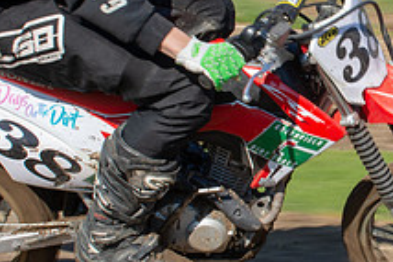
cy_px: 108
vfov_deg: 11.3
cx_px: 382
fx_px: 1333
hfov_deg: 16.5
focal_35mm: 122
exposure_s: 1/250
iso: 200
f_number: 8
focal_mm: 24
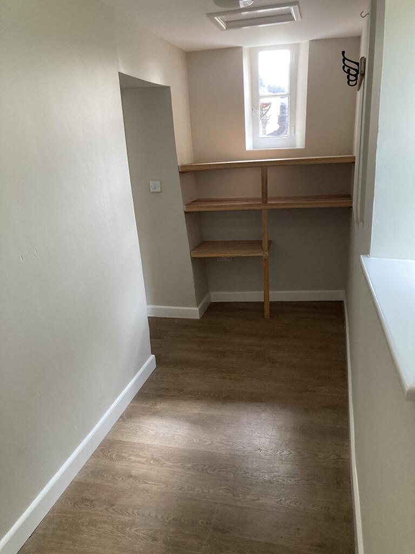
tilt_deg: -18.4
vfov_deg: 63.4
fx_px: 448
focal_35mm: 28
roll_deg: +2.3
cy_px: 277
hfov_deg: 49.7
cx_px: 208
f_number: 1.8
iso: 160
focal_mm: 3.99
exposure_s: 1/60
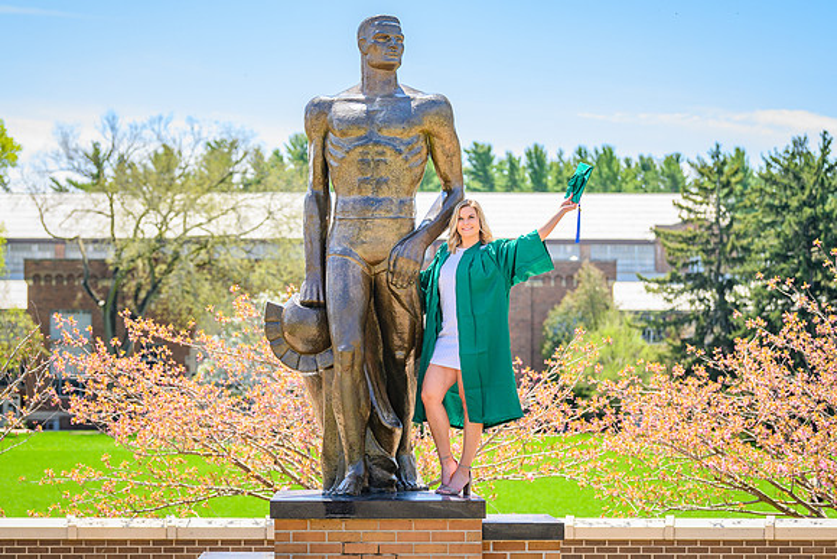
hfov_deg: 21.0
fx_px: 2260
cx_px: 393
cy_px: 260
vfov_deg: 14.1
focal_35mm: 97
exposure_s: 1/1600
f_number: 4
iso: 400
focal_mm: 90
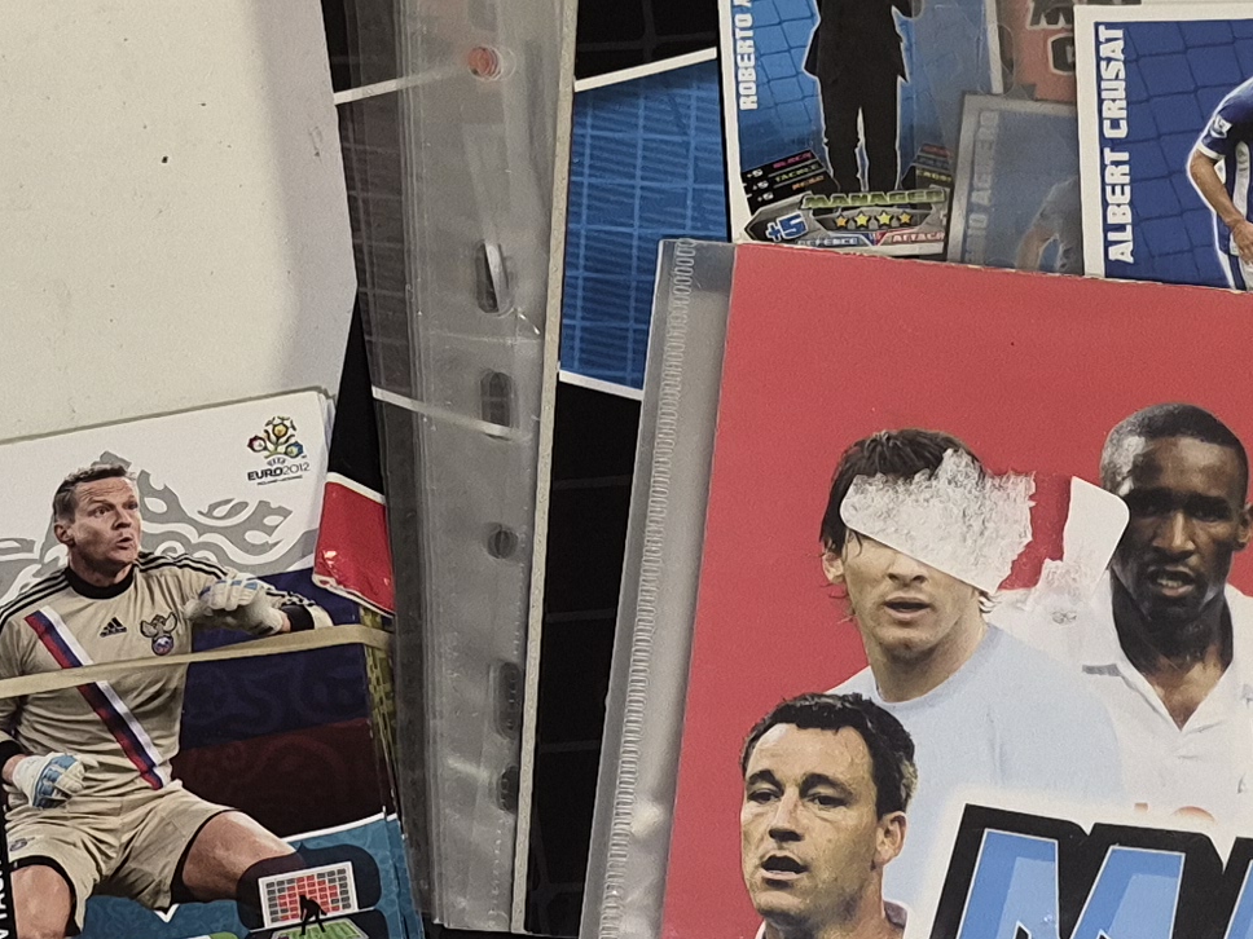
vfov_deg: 15.6
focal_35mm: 95
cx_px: 883
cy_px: 552
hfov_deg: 20.5
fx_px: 3439
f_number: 1.8
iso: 125
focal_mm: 5.4
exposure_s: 1/33
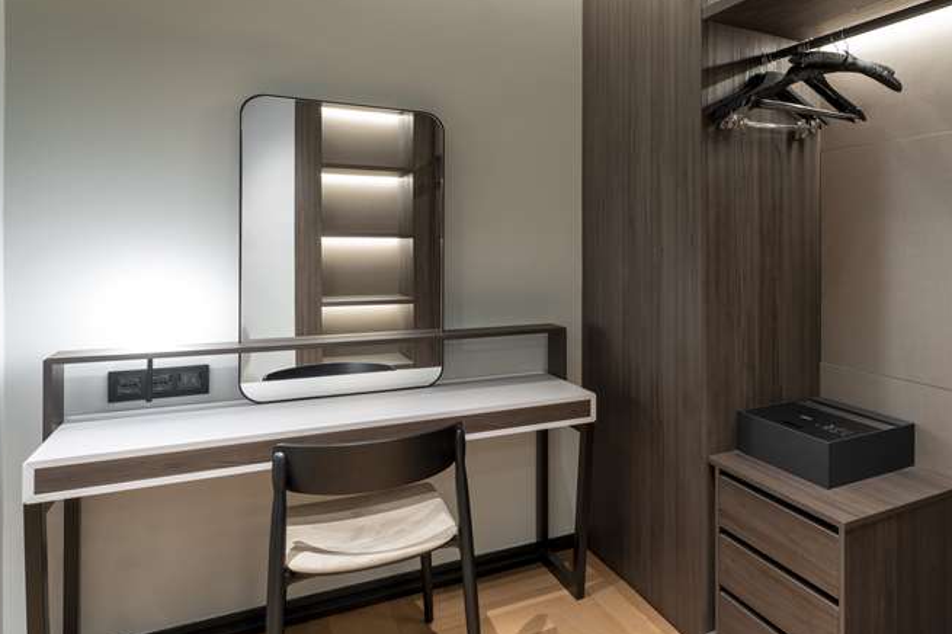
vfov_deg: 51.2
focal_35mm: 25
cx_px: 722
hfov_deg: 66.7
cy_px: 300
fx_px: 661
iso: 100
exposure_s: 4
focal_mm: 16
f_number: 11
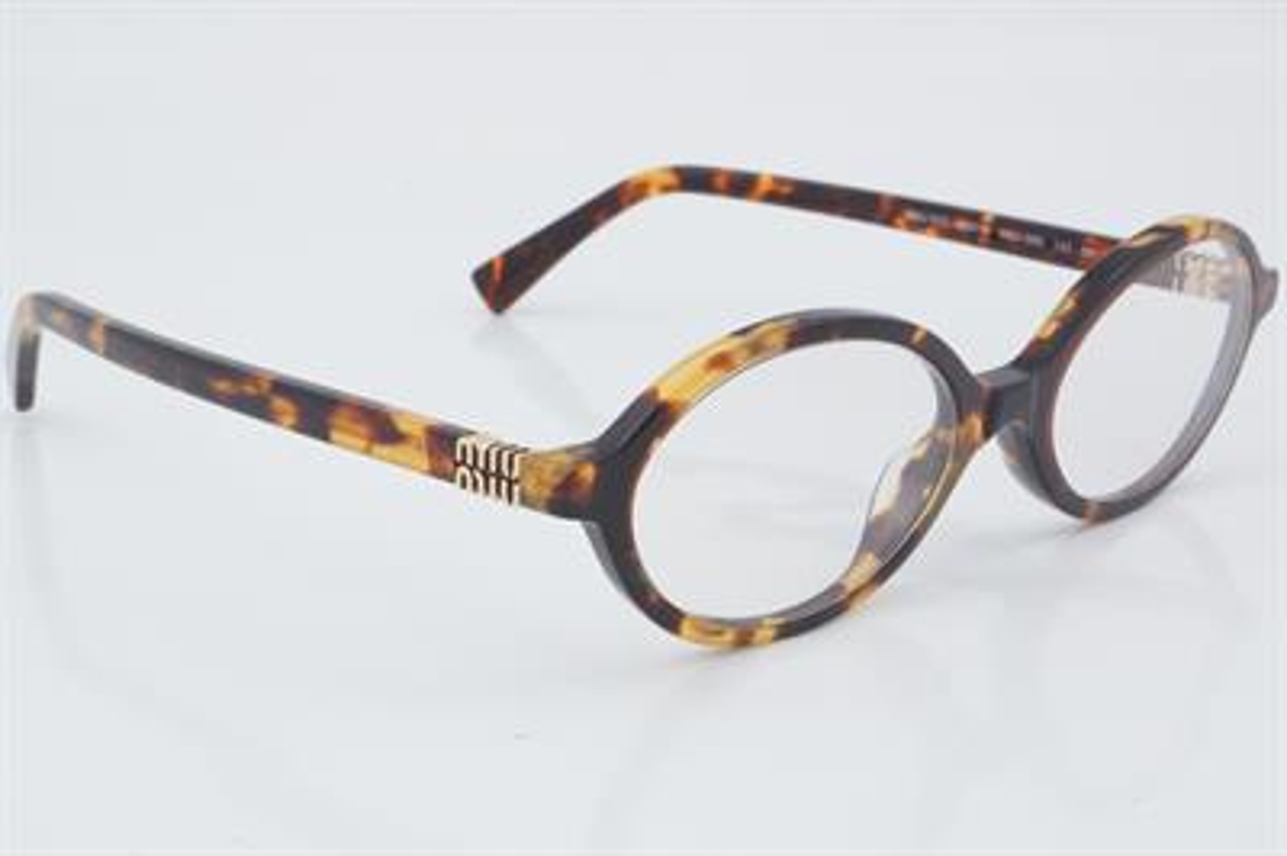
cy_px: 428
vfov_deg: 18.2
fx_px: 2679
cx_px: 644
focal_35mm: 75
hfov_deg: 27.0
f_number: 32
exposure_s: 1/3
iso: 100
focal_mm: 50
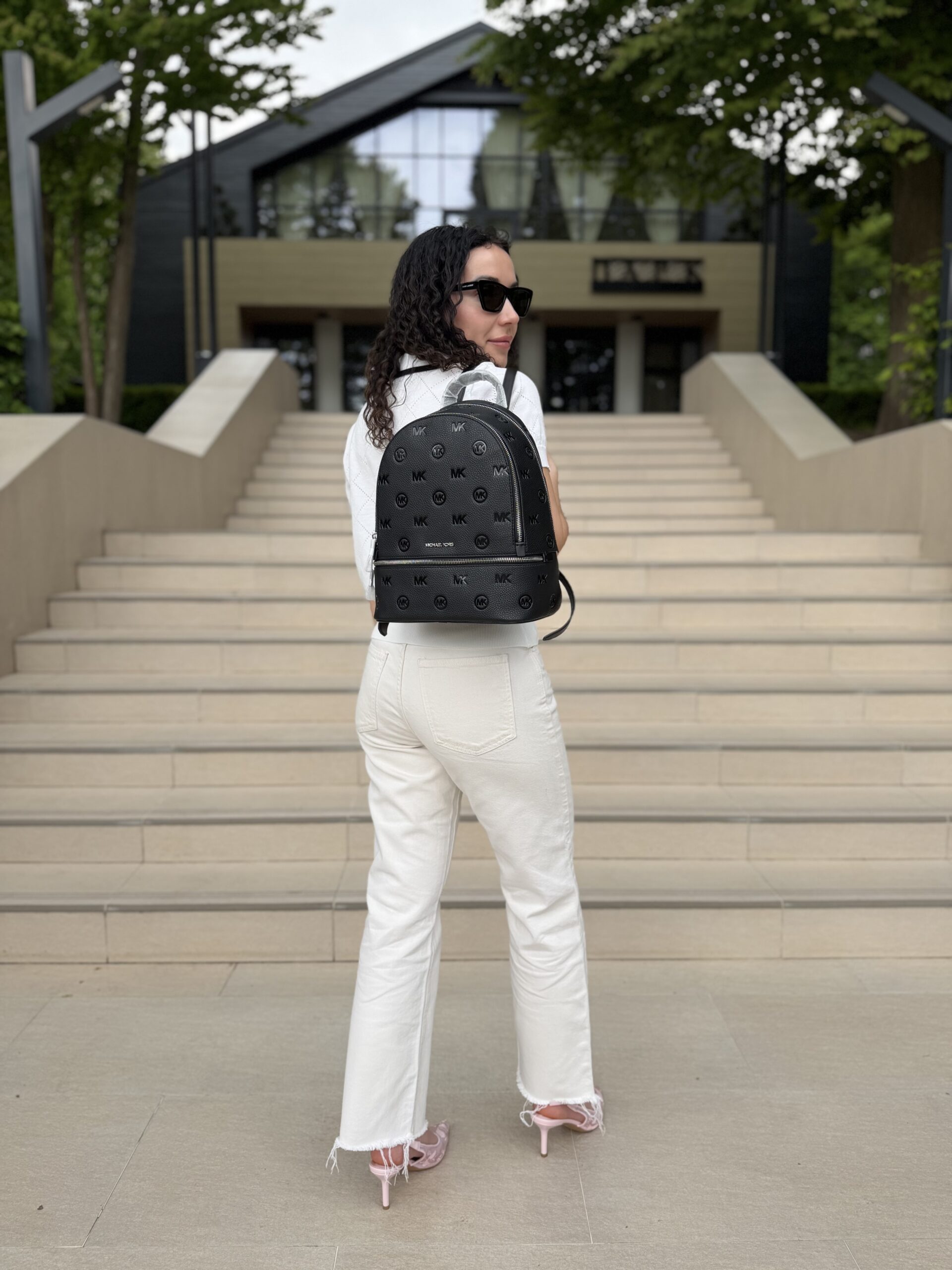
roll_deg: -0.4
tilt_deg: -5.6
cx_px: 476
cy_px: 635
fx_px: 880
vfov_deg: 71.6
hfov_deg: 56.8
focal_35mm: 24
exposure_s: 1/742
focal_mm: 6.76
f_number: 1.78
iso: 80
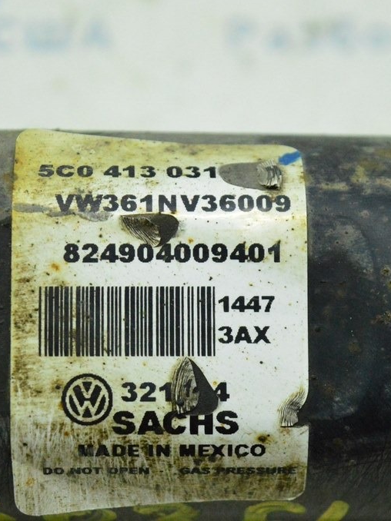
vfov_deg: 16.5
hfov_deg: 12.4
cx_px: 163
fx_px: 1804
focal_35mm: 120
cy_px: 260
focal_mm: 55
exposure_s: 1/400
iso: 6400
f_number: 5.6
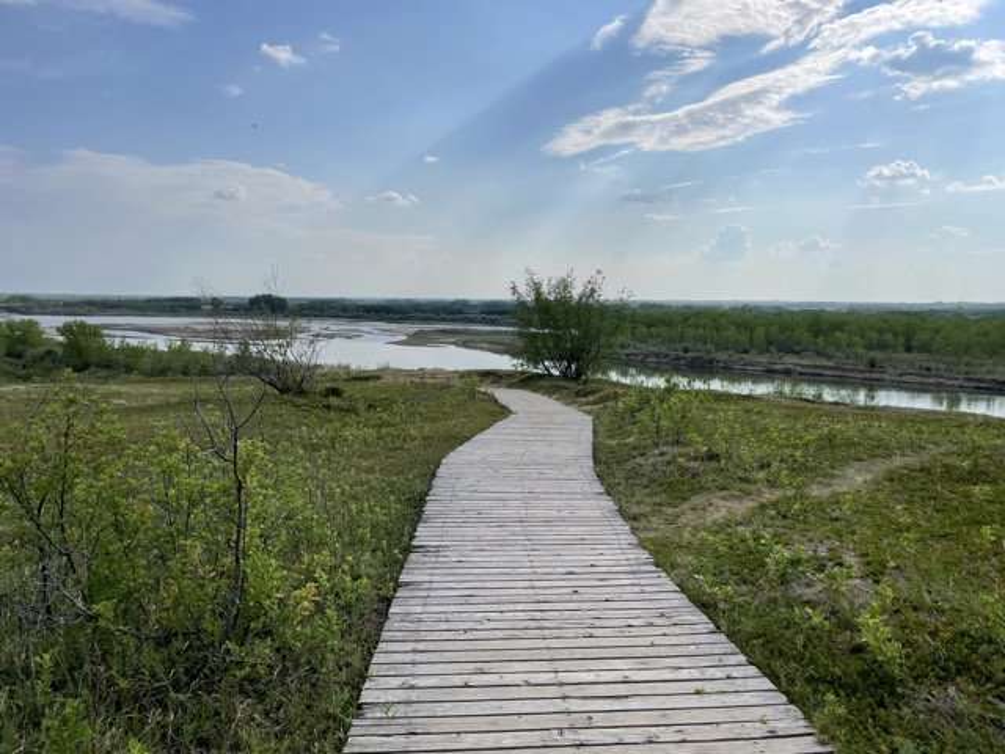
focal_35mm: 26
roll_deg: -0.6
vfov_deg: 53.1
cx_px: 502
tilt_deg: -4.5
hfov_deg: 67.3
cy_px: 377
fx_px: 755
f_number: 1.6
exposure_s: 1/7813
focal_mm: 4.2
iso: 32
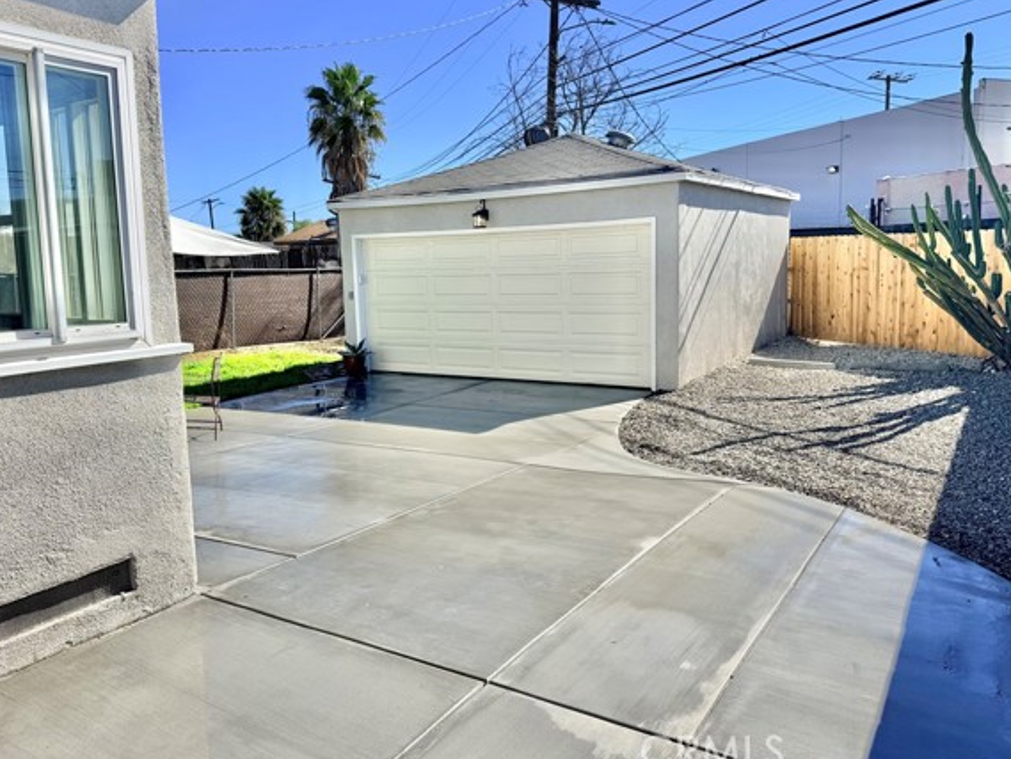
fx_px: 789
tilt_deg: -5.6
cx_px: 487
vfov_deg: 51.3
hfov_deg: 65.3
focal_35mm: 27
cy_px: 350
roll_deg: +1.9
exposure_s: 1/5714
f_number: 1.78
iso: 80
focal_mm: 6.76
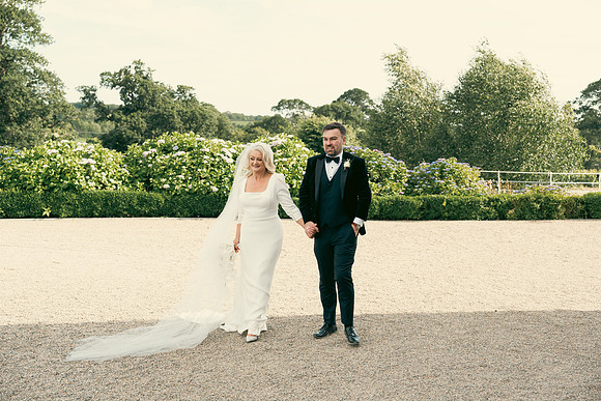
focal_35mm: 43
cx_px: 300
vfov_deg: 31.2
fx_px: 718
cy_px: 200
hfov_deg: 45.4
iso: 125
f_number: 3.5
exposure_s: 1/400
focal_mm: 43
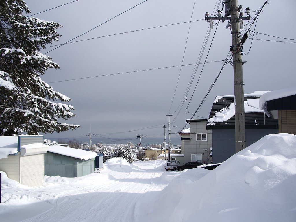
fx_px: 299
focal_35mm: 35
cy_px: 111
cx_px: 148
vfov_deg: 40.7
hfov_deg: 52.6
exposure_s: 1/800
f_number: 4.3
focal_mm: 5.8
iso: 50
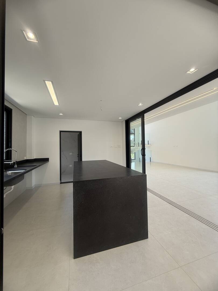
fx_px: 118
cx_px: 109
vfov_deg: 102.1
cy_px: 146
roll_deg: +0.2
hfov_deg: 85.7
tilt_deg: +2.5
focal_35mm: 14
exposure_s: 1/120
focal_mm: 2.22
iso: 50
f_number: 2.2
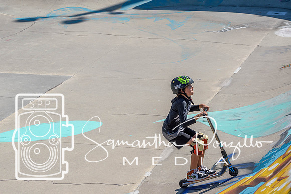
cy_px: 97
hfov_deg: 18.9
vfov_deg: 12.7
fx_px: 873
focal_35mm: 108
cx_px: 146
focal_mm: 72
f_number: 8
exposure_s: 1/1000
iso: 200
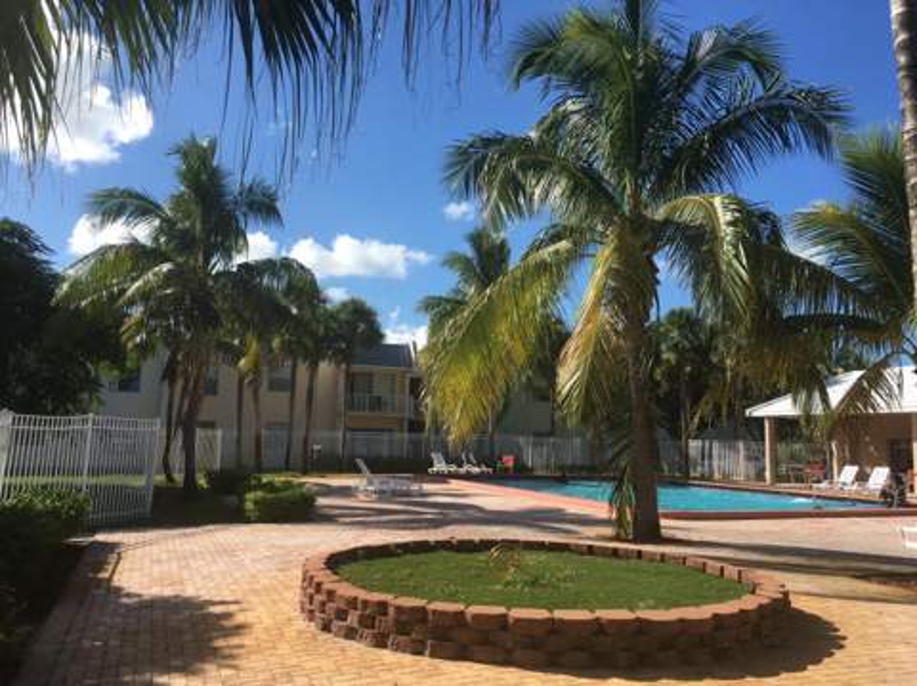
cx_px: 458
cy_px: 343
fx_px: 767
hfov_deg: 61.7
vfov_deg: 48.2
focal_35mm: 29
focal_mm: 4.15
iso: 25
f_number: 2.2
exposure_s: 1/1282
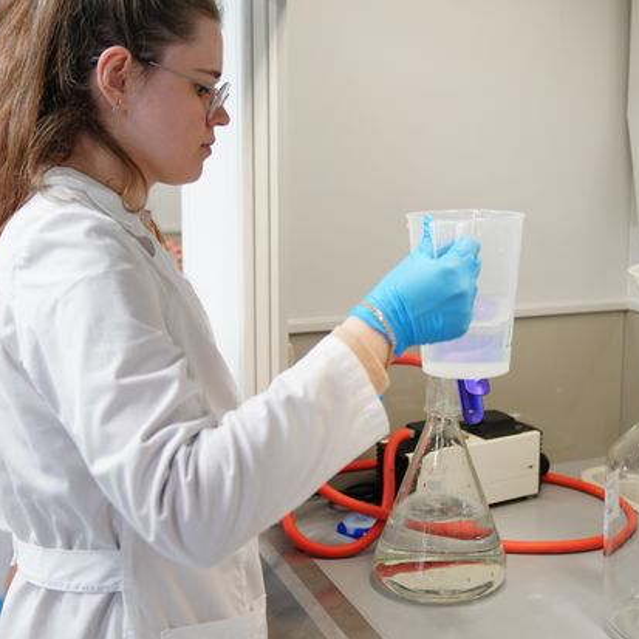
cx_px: 429
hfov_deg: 36.4
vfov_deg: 36.8
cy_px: 285
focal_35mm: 46
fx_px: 961
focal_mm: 32
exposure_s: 1/250
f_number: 2.8
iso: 1250
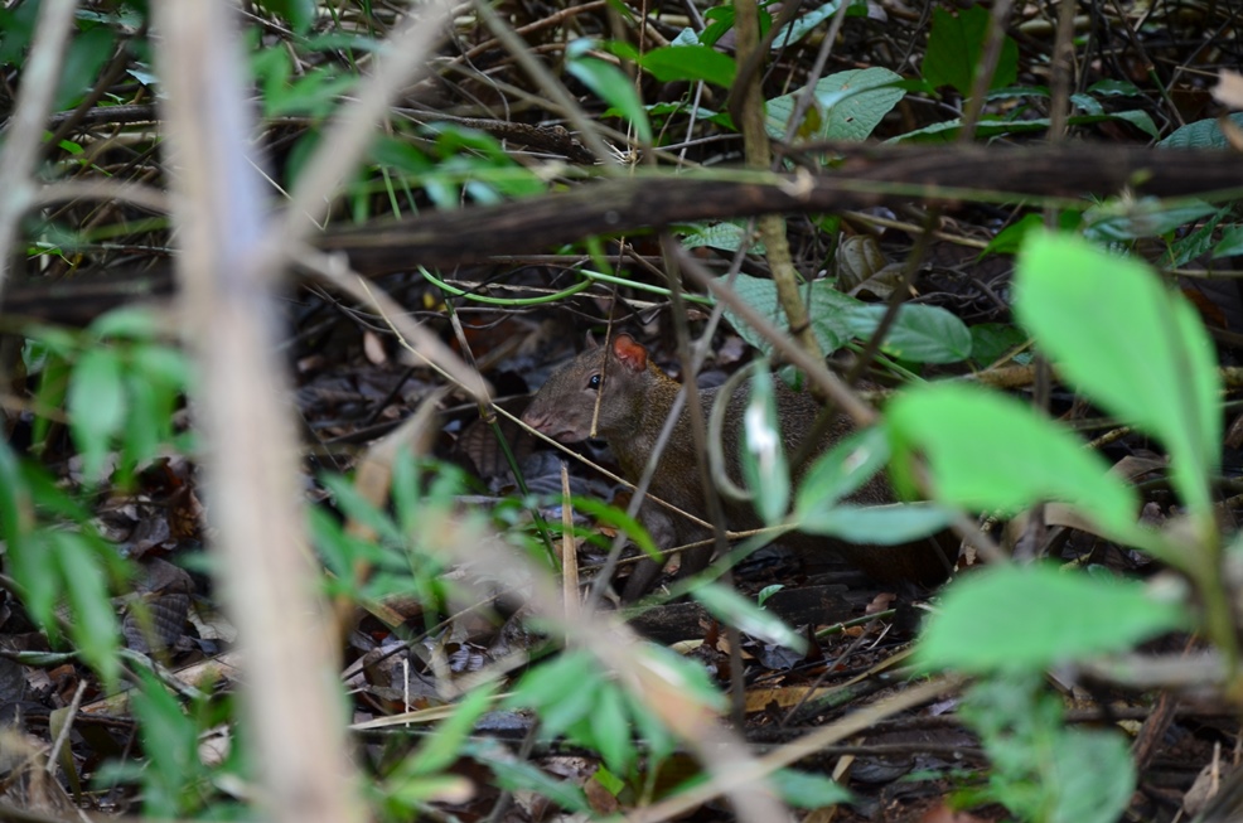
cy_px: 412
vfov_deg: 8.7
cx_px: 622
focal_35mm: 158
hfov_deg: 13.1
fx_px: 5427
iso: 250
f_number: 5.6
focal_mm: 105
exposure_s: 1/25
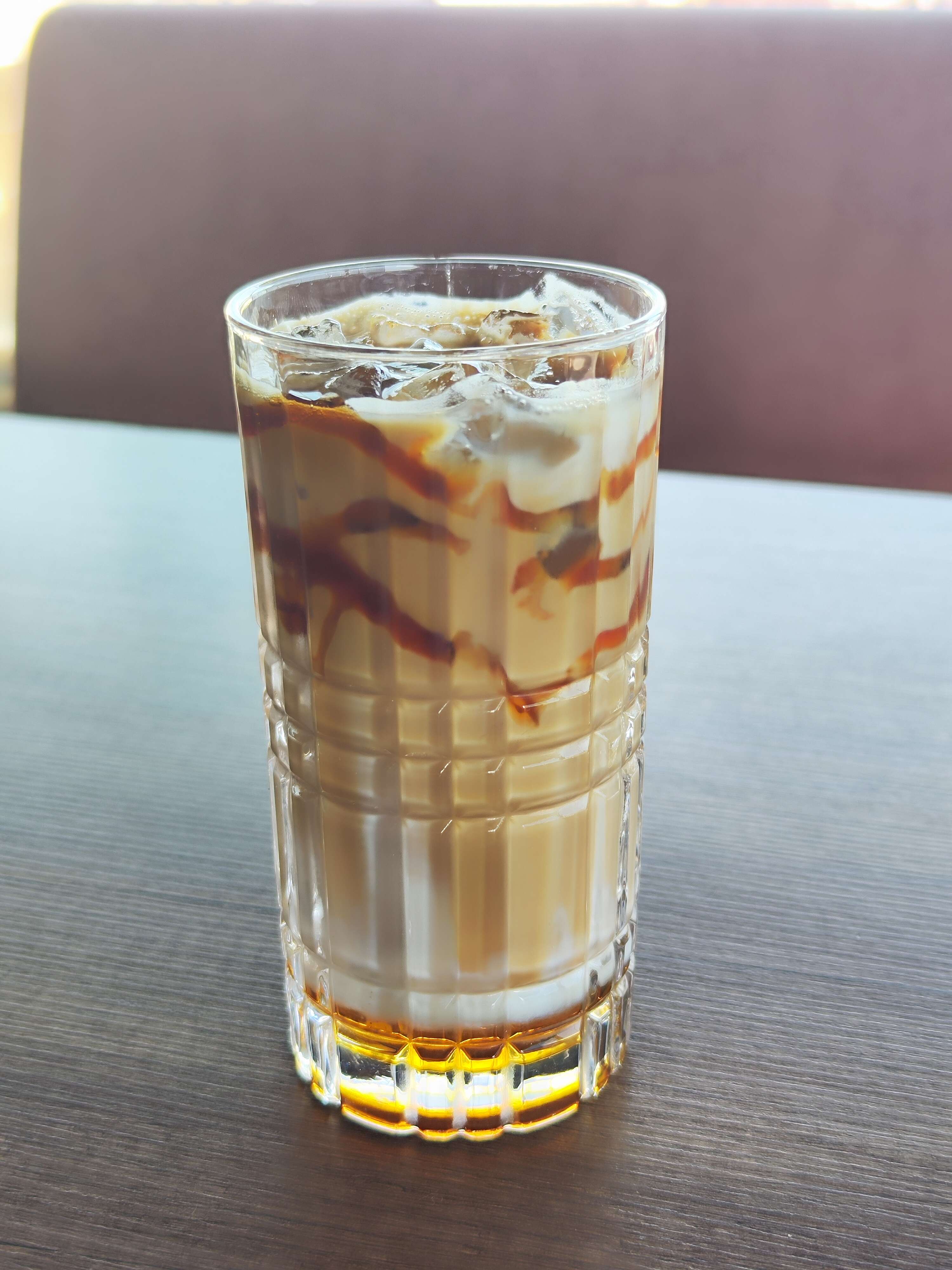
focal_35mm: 23
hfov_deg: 58.9
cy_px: 635
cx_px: 476
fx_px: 843
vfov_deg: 73.9
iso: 63
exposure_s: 1/120
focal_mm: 7.01
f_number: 1.69
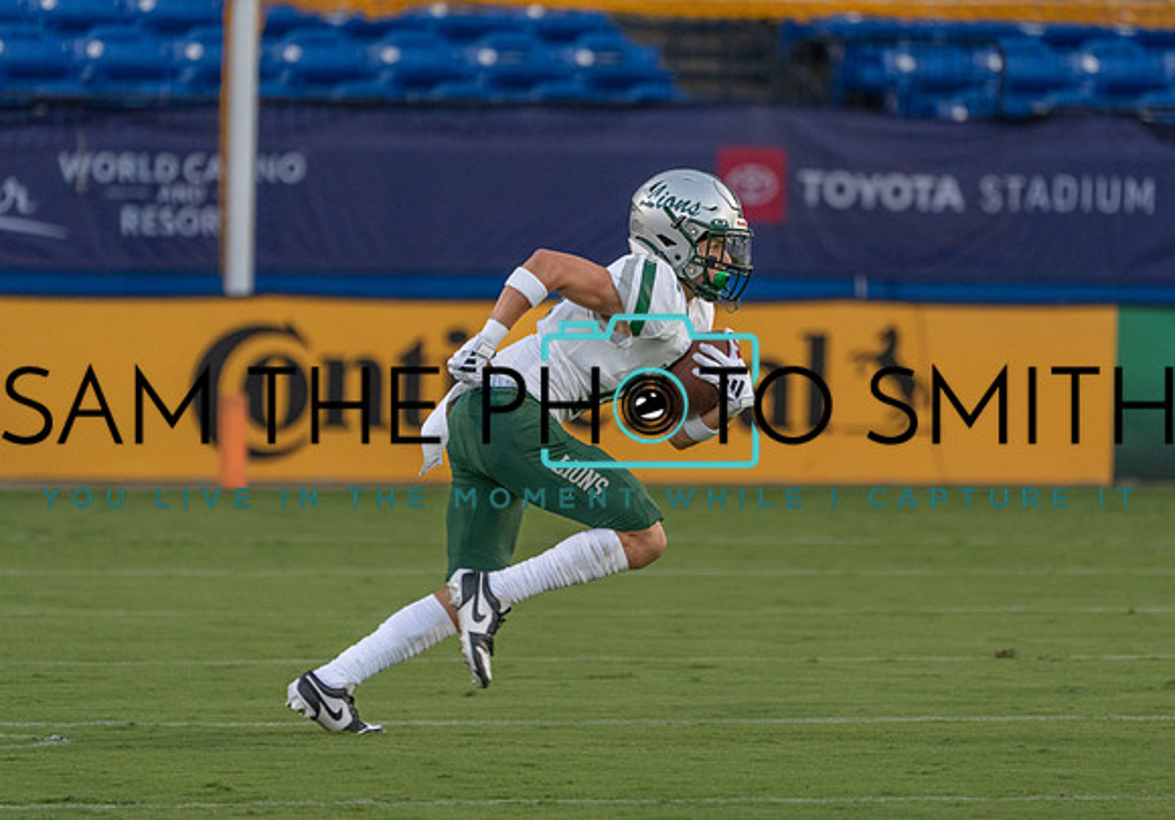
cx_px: 680
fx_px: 14891
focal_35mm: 450
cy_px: 399
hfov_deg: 4.5
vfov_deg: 3.2
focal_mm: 367
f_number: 5.6
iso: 2500
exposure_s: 1/1000
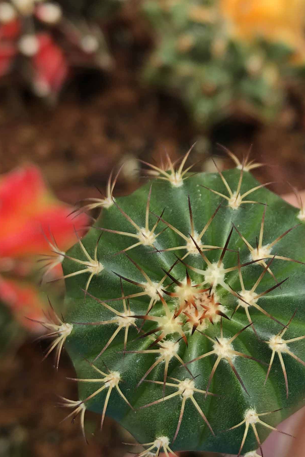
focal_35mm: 65
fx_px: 826
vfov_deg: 30.9
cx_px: 256
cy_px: 178
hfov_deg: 20.6
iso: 20
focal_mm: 3.99
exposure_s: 1/134
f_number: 1.8
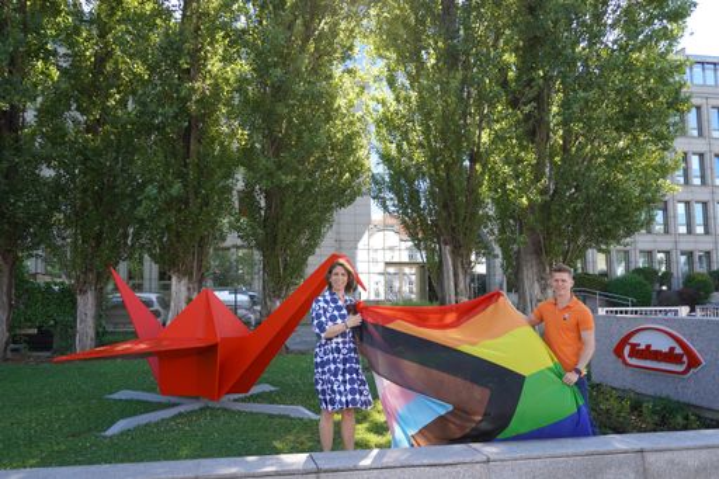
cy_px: 240
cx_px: 360
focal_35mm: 32
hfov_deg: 59.5
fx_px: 629
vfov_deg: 41.7
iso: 100
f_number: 4
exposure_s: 1/160
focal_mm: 21
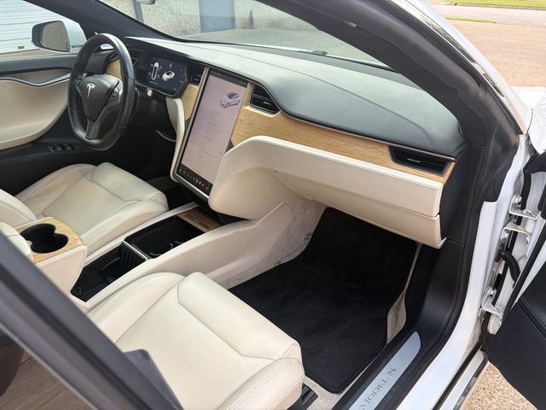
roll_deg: +1.2
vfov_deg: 53.1
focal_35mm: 26
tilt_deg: -28.3
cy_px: 205
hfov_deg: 67.3
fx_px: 410
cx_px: 273
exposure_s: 1/194
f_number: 1.6
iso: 50
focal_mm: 5.96
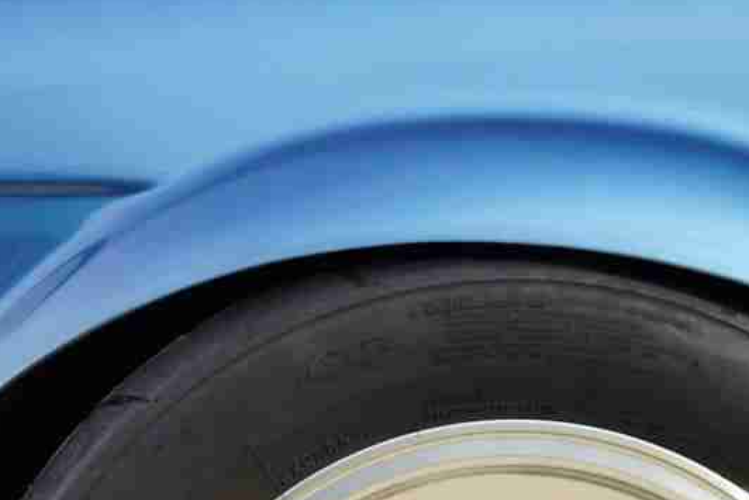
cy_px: 665
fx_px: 2851
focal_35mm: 137
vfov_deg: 9.8
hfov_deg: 14.9
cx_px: 476
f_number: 6.3
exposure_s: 1/100
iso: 100
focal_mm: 30
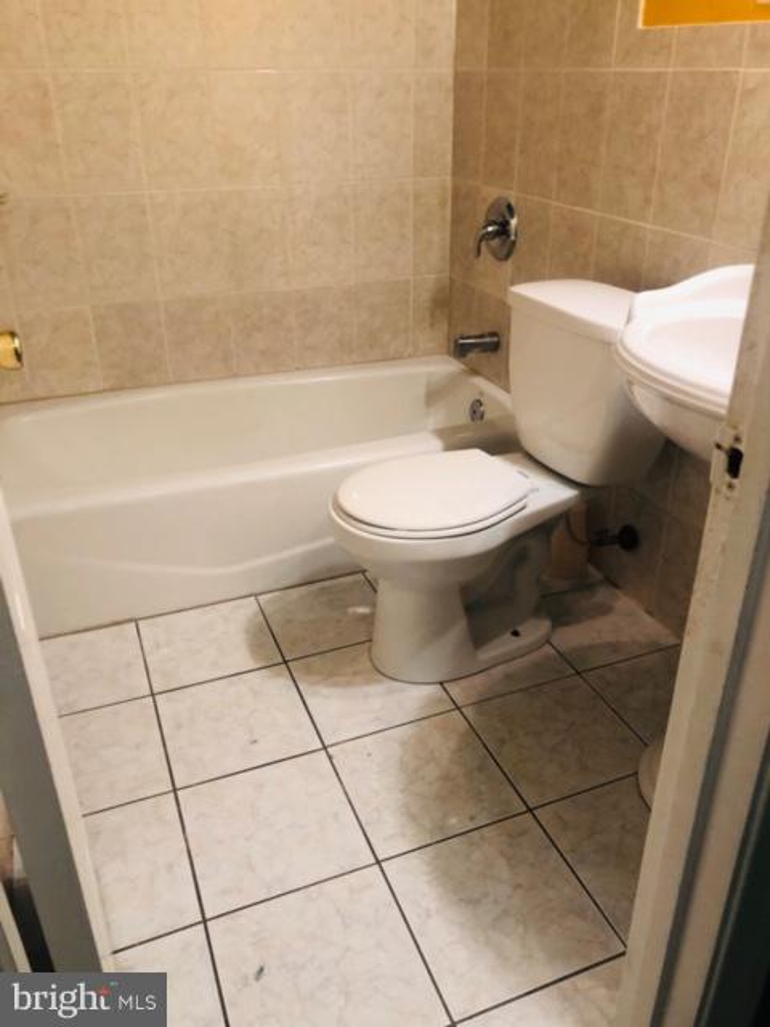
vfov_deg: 63.4
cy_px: 514
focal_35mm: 28
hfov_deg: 49.7
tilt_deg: -25.2
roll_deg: +0.0
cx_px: 385
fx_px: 830
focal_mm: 4
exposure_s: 1/15
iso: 40
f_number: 1.8
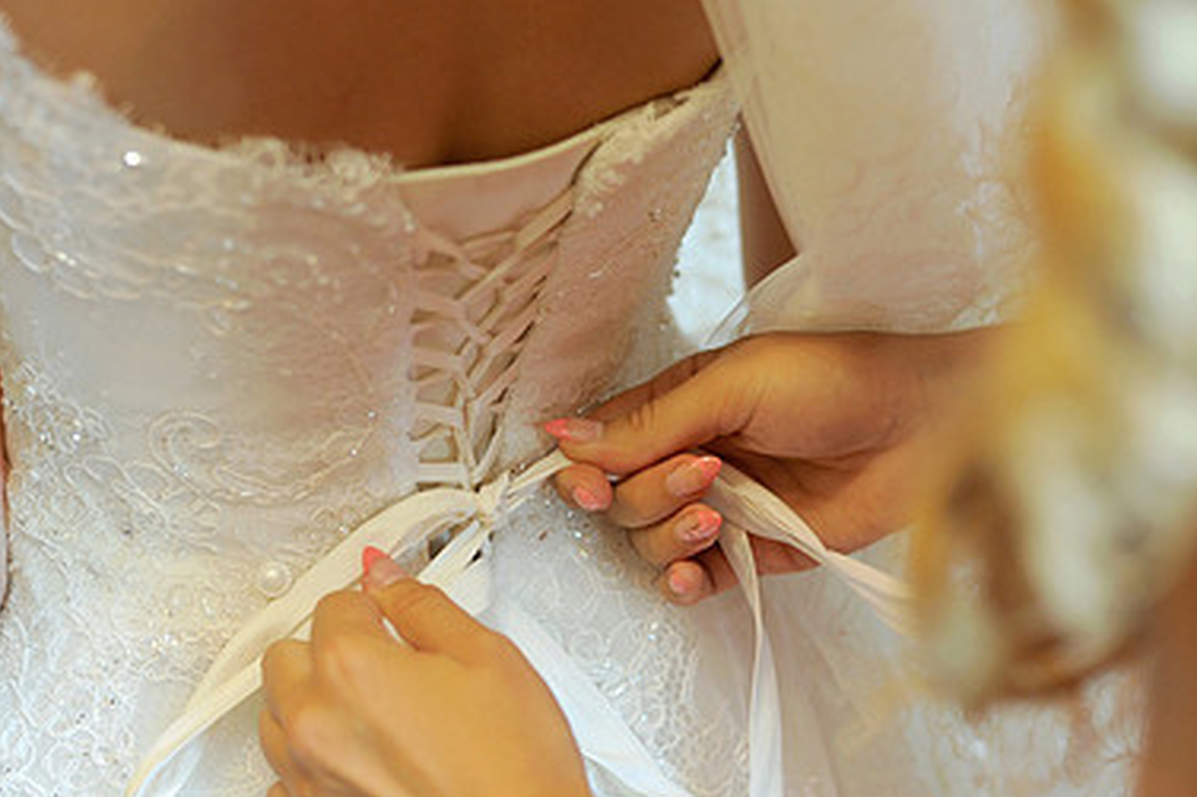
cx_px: 527
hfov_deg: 26.3
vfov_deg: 17.7
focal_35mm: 77
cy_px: 511
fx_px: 2559
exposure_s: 1/60
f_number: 2.2
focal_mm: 50
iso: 500
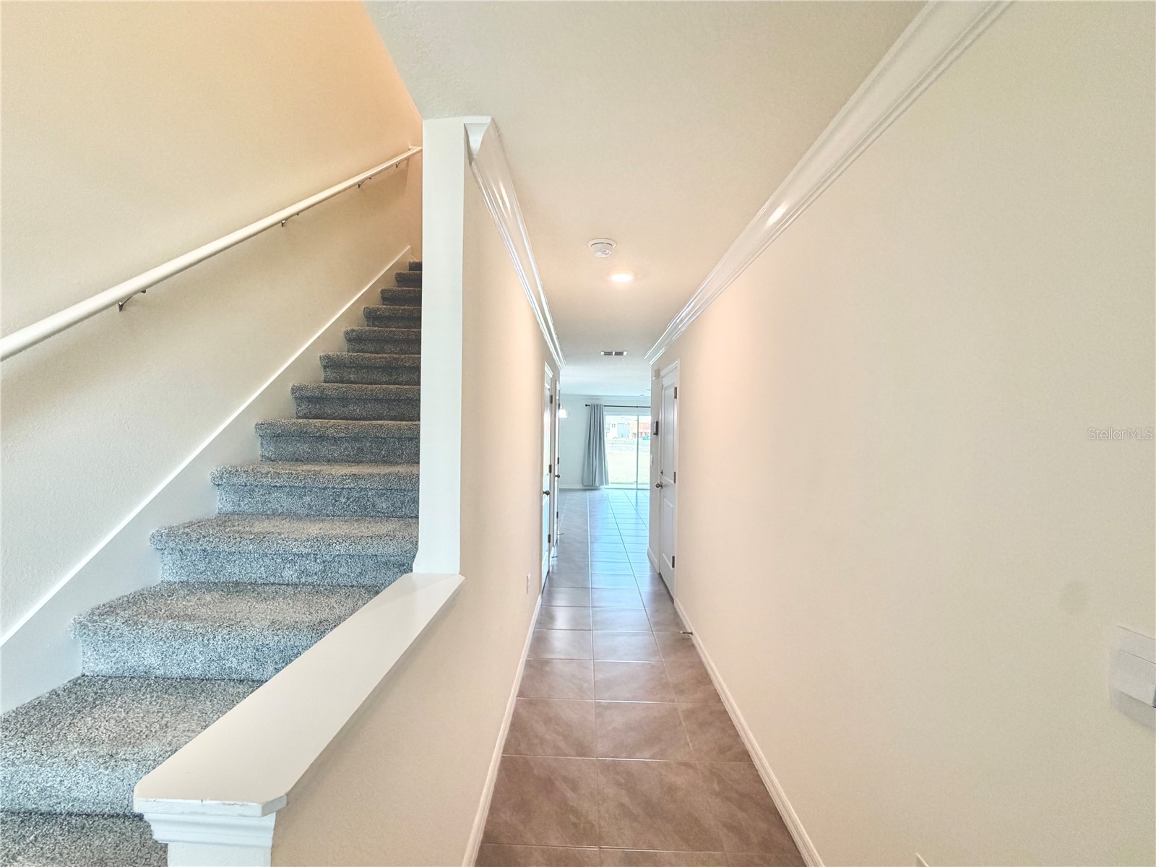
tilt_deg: +0.6
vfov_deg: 85.7
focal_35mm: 14
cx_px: 578
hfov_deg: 102.1
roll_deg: -0.4
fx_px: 468
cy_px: 434
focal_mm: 2.22
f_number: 2.2
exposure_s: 1/120
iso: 250
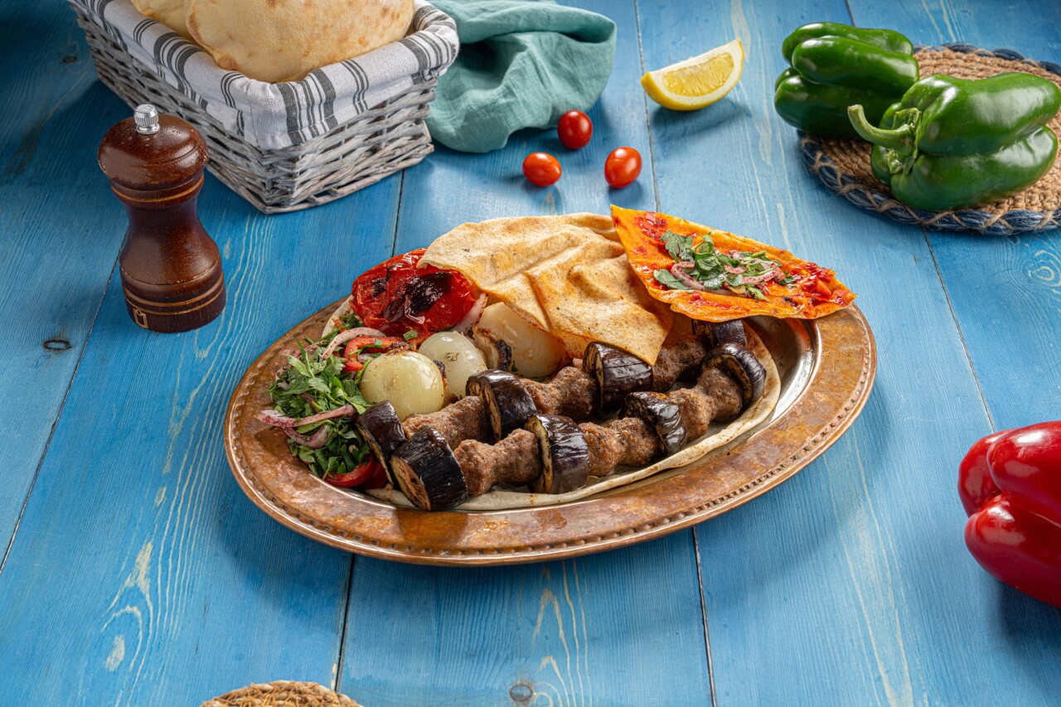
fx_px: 1503
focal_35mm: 51
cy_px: 354
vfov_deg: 26.5
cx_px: 530
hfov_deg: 38.9
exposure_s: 1/100
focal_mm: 51
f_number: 13
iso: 200
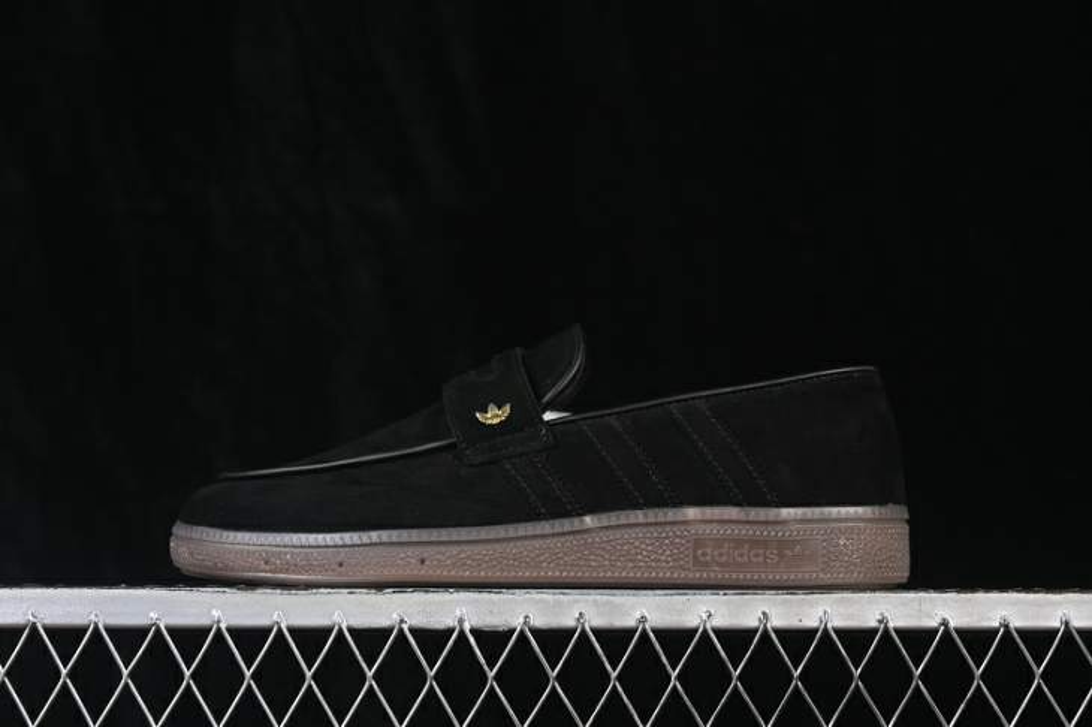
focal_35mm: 75
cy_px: 364
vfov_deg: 18.2
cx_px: 546
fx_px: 2274
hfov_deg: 27.0
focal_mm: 50
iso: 160
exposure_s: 1/60
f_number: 6.3
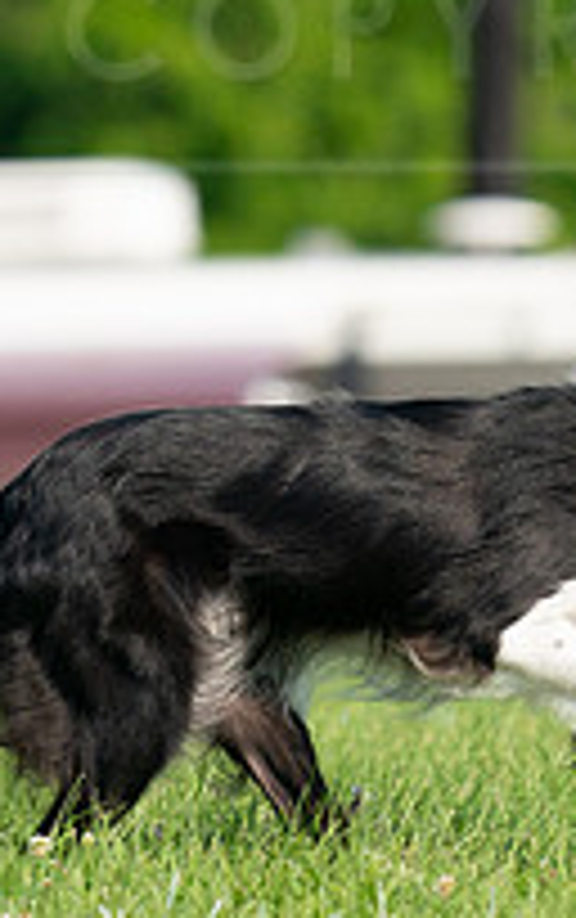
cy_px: 101
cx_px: 364
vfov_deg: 2.0
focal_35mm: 1039
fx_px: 26023
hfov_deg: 1.3
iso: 1250
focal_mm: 359
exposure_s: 1/4000
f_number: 6.3
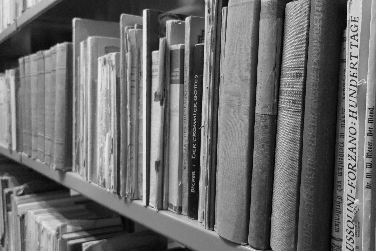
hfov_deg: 53.1
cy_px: 126
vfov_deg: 36.9
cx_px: 188
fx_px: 376
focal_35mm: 36
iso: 1600
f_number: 2.8
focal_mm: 8.8
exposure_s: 1/125
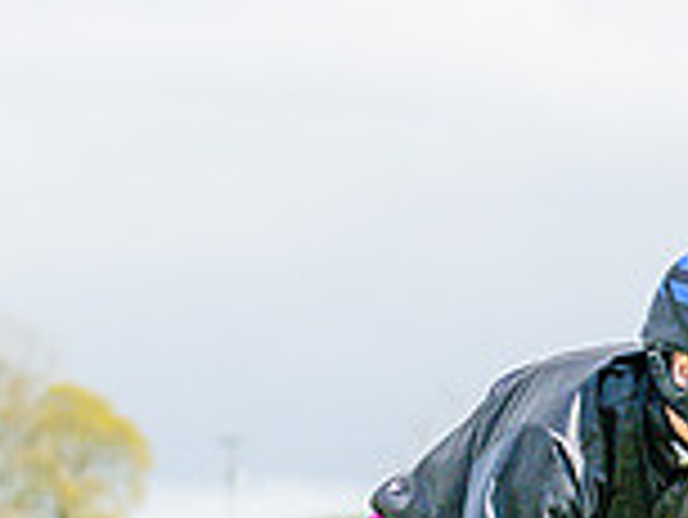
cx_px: 634
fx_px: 11676
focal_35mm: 587
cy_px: 959
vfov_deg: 2.5
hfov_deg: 3.4
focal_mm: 92
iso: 200
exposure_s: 1/2500
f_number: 4
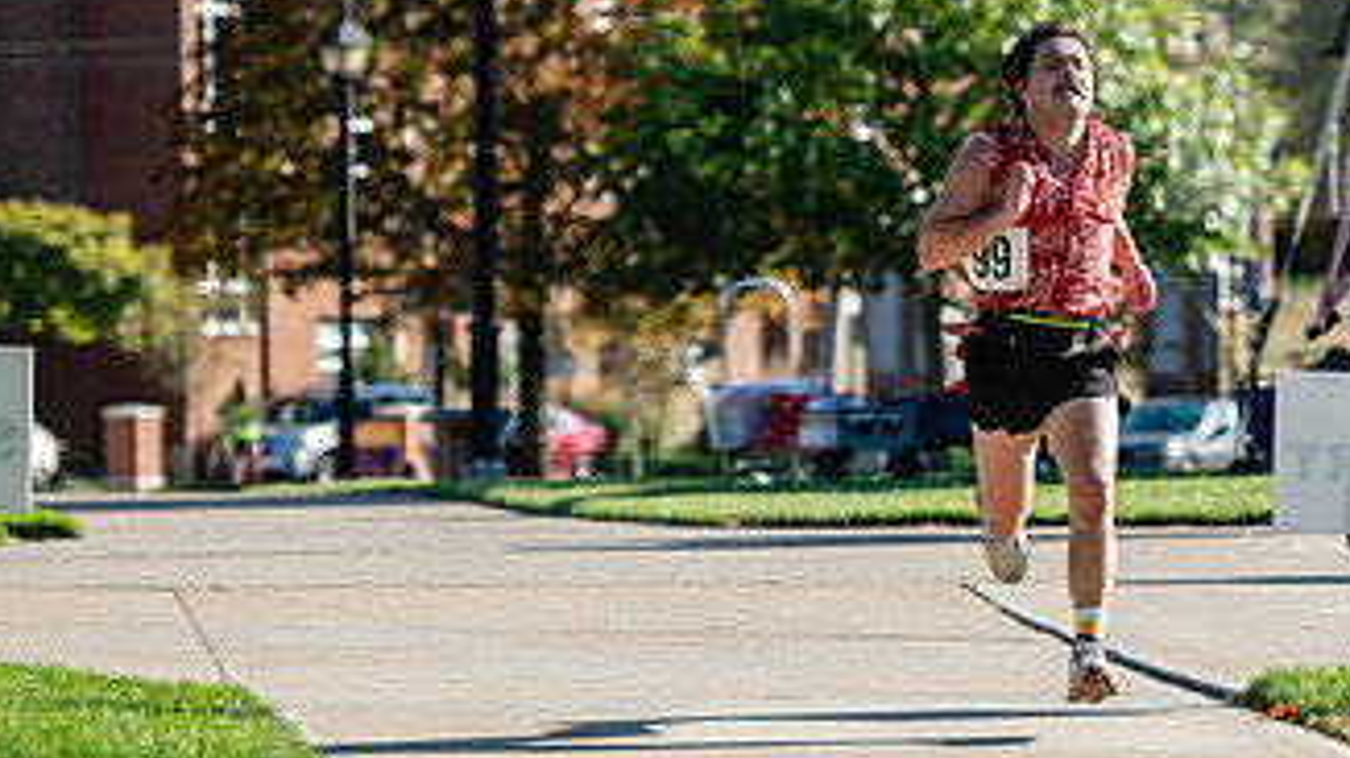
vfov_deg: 5.2
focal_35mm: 233
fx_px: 8337
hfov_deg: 9.2
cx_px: 1044
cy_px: 375
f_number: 3.5
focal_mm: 125
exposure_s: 1/1000
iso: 160
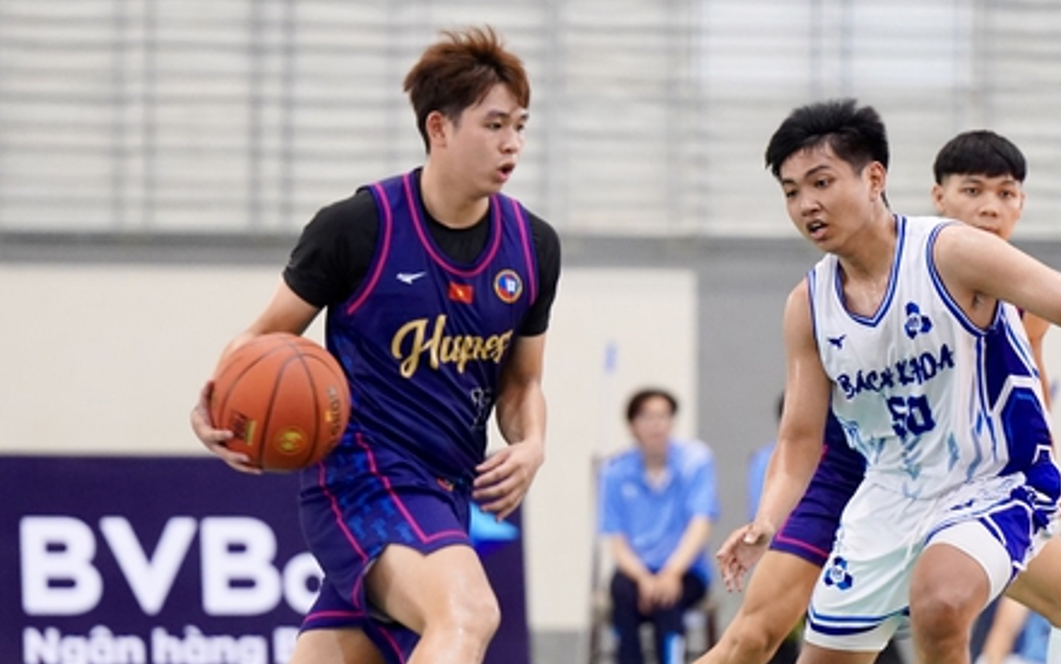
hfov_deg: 8.2
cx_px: 524
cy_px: 456
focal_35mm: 256
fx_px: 7405
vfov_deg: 5.1
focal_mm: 173
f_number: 2.8
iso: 4000
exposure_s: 1/400
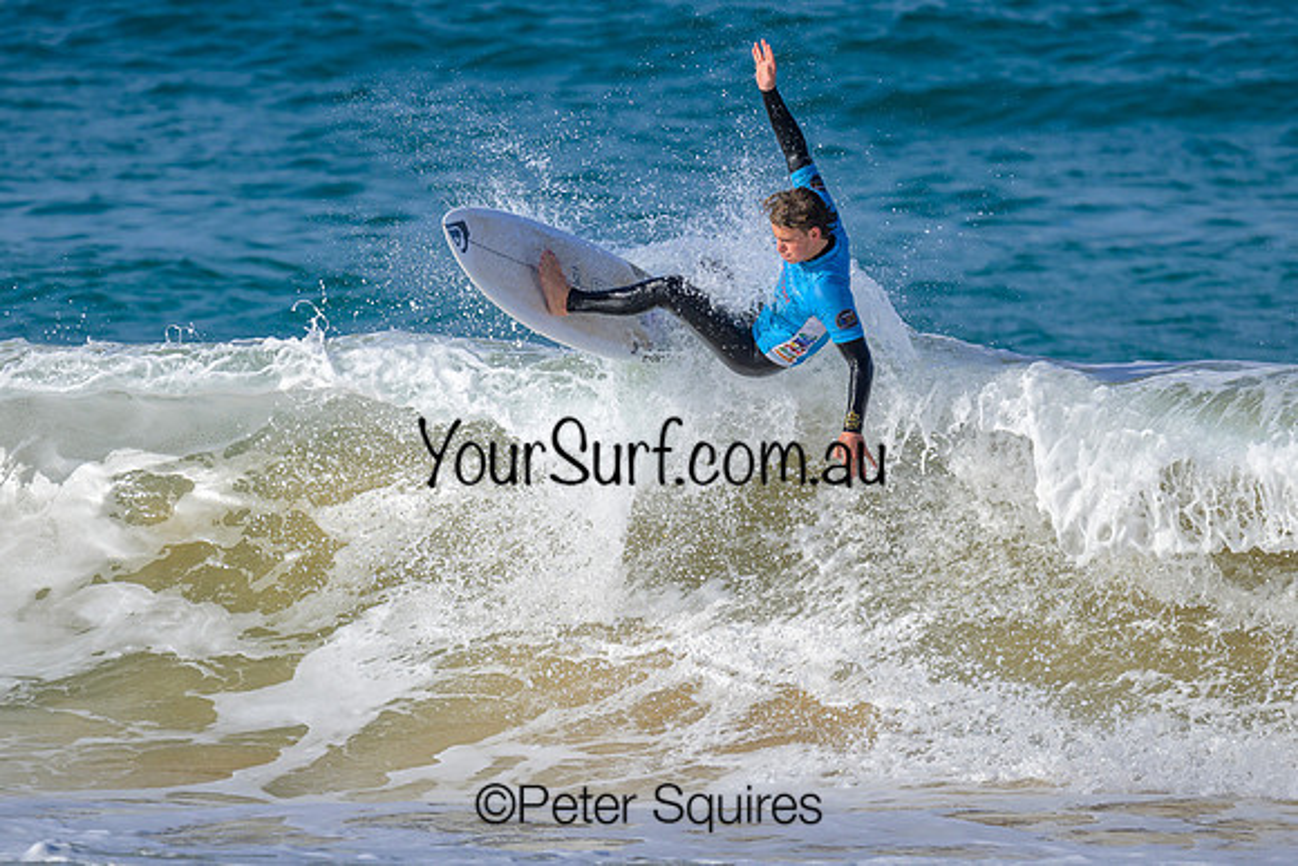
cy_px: 470
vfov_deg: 1.3
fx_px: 39611
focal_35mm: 1098
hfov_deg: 1.9
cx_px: 801
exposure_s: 1/2000
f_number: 6.3
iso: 220
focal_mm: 800
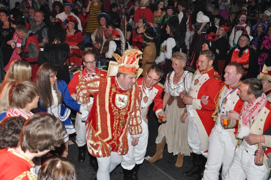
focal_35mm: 52
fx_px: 395
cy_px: 90
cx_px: 136
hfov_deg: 37.9
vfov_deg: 25.7
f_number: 5.6
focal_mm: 35
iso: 800
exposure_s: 1/60
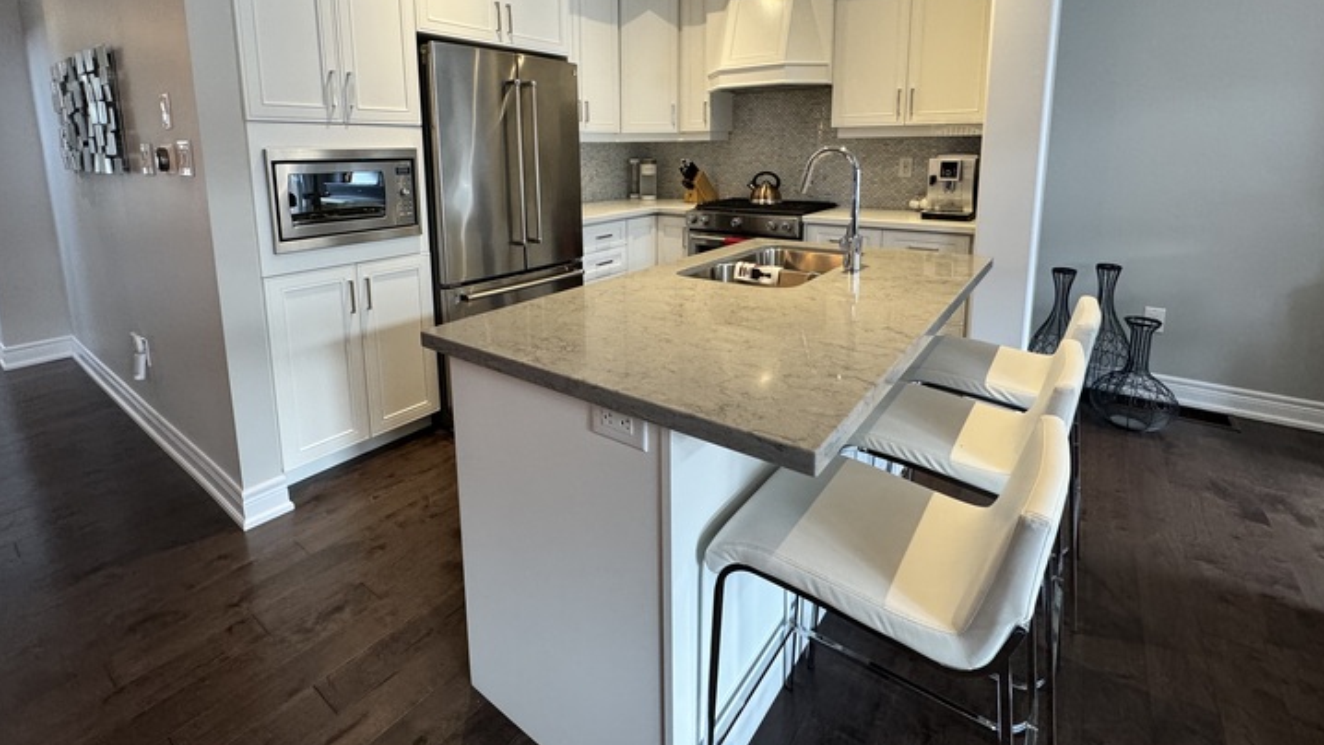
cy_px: 234
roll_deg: +1.0
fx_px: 597
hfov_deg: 95.9
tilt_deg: -7.8
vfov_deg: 62.0
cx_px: 642
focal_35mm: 17
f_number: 2.2
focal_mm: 2.22
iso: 250
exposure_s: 1/60
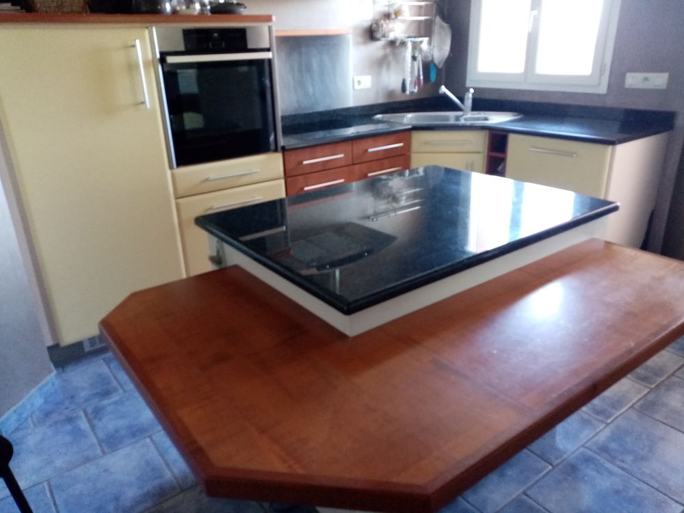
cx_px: 342
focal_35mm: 26
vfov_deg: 53.1
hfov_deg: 67.3
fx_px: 514
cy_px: 256
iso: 463
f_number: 1.8
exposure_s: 1/33.3
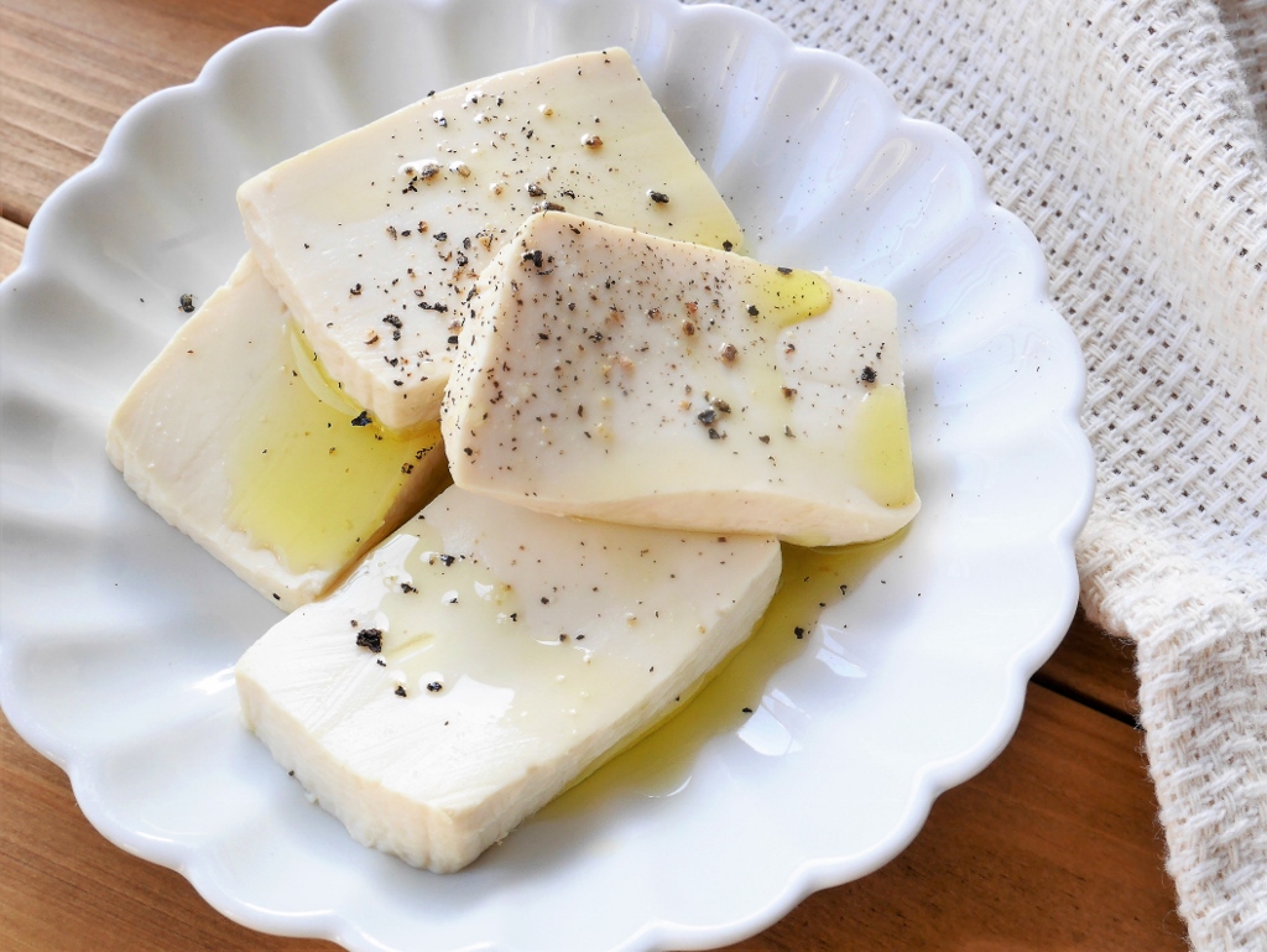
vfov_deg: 32.9
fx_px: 1611
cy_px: 476
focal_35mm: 44
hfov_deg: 42.9
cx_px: 634
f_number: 10
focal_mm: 22
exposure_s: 1/60
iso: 800
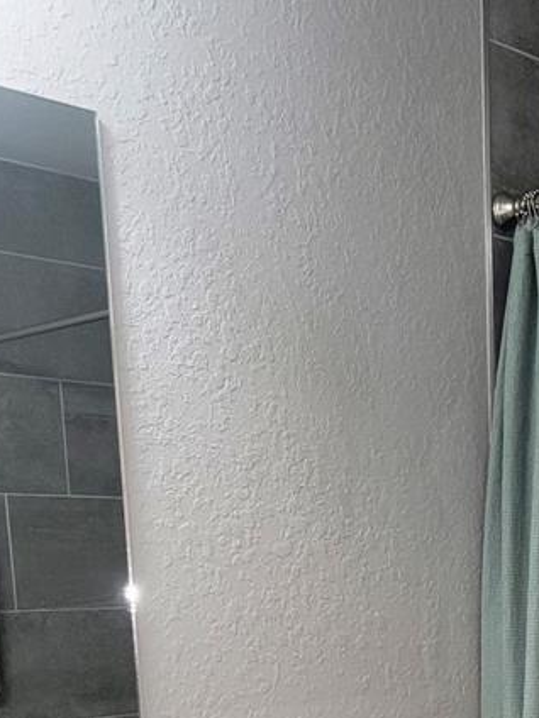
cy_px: 825
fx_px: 1412
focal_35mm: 68
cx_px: 441
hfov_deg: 21.3
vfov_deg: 26.0
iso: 100
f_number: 1.8
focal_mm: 6.7
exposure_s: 1/30
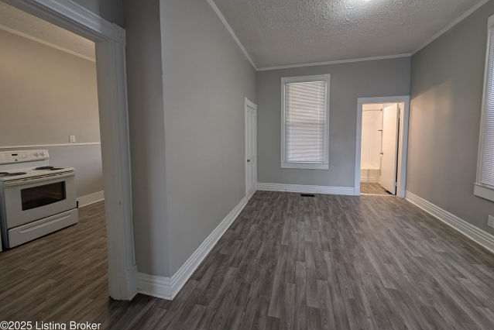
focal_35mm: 13
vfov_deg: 85.3
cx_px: 256
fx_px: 178
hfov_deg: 108.3
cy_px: 150
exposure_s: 1/40
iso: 49
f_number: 1.7
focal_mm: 2.02
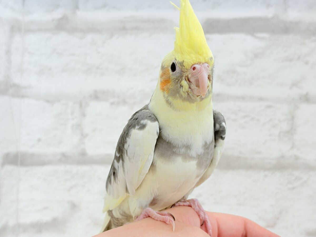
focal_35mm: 52
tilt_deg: +2.1
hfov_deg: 36.8
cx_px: 158
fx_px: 475
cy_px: 118
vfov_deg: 28.0
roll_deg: -0.4
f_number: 1.6
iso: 32
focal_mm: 5.96
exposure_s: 1/50
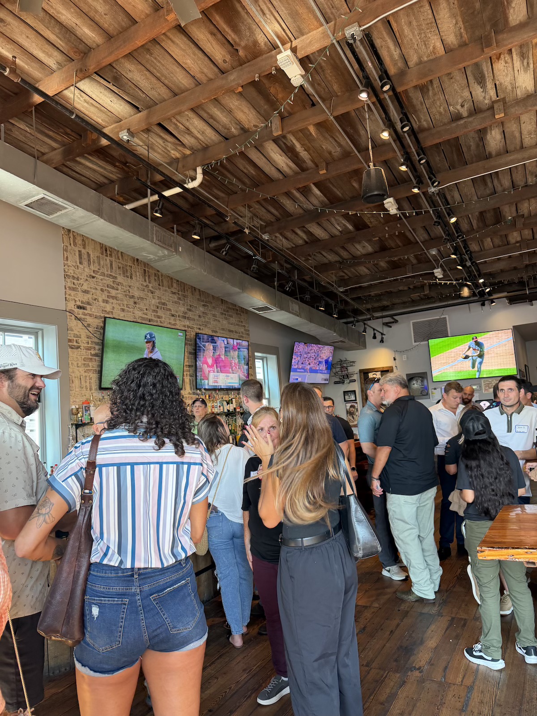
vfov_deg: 71.6
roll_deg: +5.2
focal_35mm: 24
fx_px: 496
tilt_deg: +5.8
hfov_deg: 56.8
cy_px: 358
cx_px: 268
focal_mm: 6.76
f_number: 1.78
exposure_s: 1/62
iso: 200
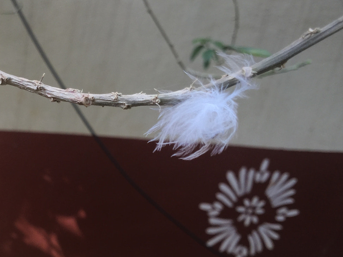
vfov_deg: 28.5
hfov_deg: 36.2
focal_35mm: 51
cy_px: 141
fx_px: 505
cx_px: 68
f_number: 2.4
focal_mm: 3.3
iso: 25
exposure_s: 1/100
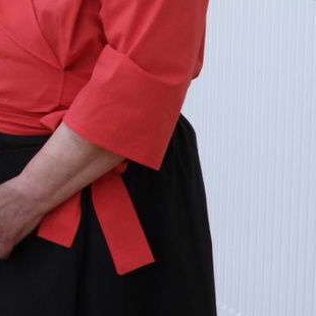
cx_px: -180
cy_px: -22
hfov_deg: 9.0
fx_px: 1942
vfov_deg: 9.2
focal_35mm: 188
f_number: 3.5
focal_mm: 9.8
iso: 180
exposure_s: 1/30
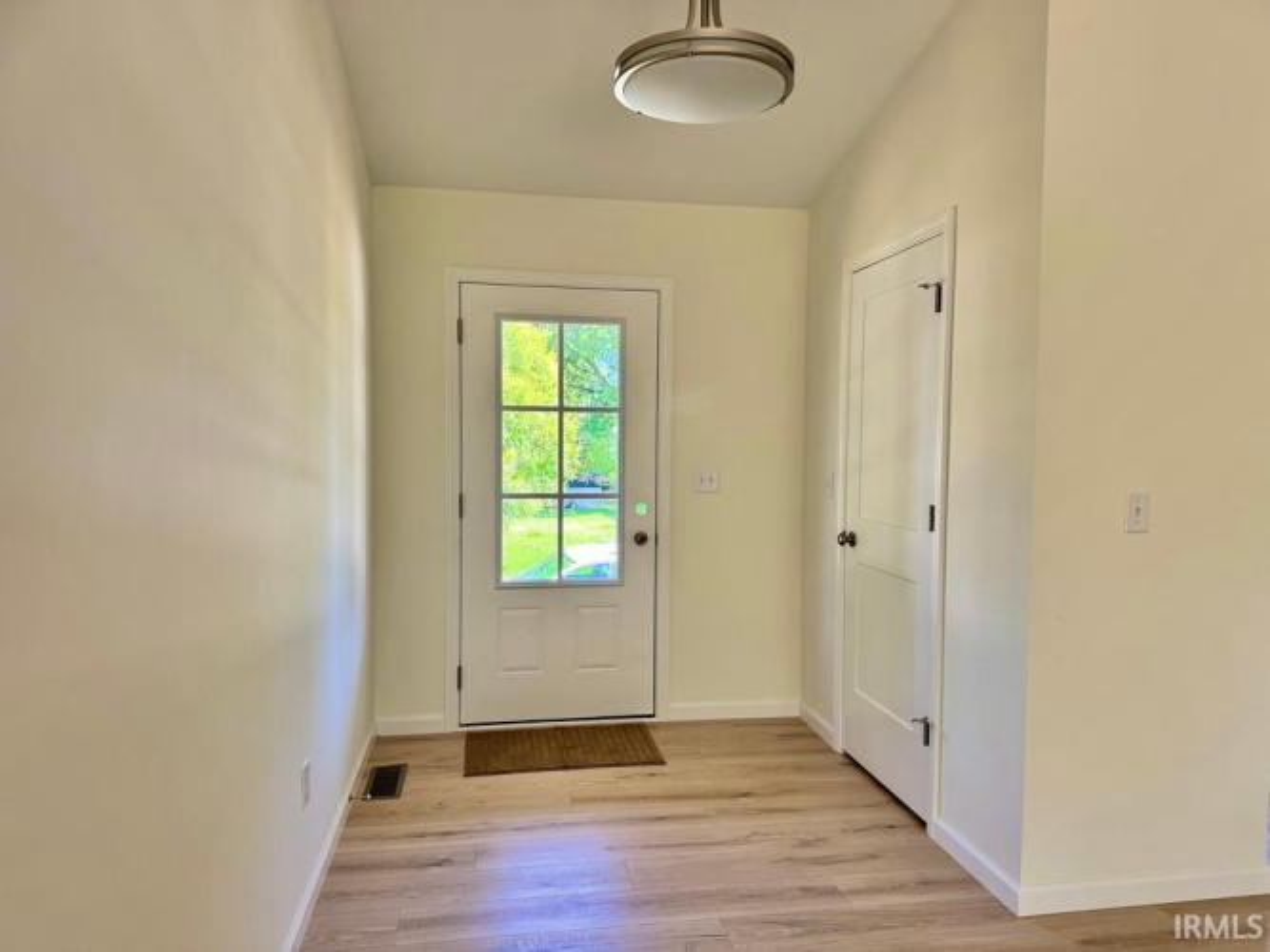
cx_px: 635
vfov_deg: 56.8
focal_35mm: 24
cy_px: 476
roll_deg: -1.1
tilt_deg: -3.5
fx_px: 880
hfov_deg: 71.6
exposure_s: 1/147
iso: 100
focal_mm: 6.76
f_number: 1.78
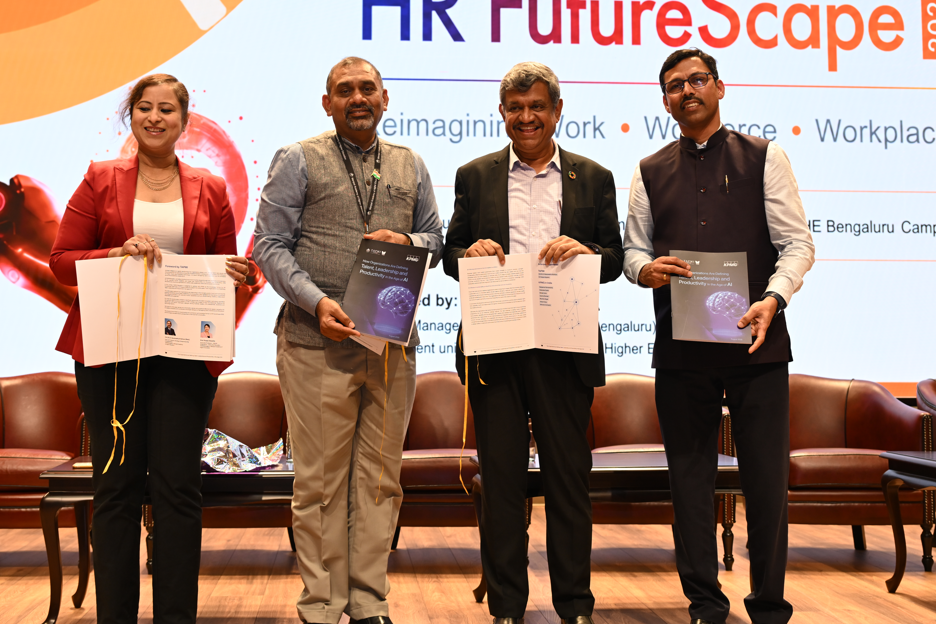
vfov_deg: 29.2
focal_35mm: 46
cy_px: 256
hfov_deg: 42.7
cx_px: 418
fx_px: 1196
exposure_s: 1/203
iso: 400
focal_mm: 37
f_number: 4
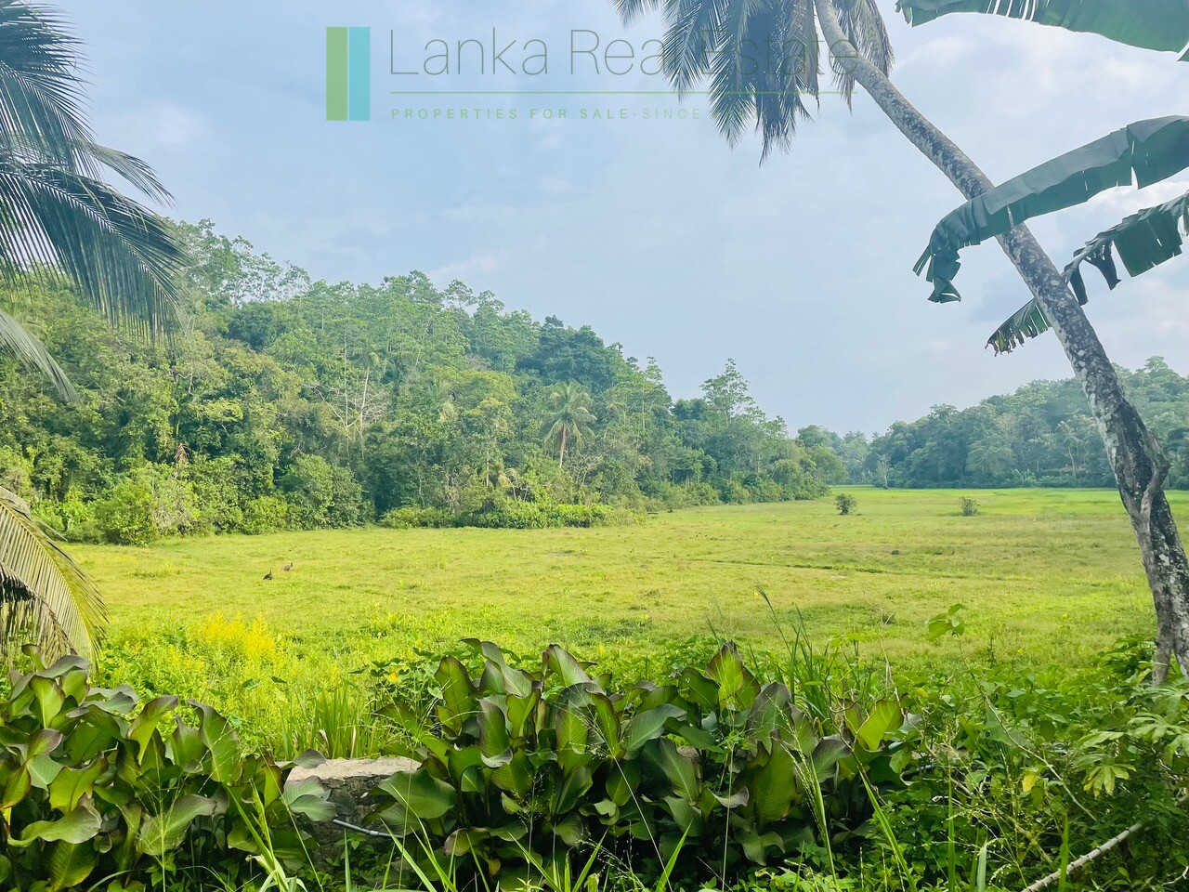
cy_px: 446
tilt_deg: +2.9
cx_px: 594
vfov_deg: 53.1
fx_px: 893
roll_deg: +0.8
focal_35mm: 26
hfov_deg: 67.3
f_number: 1.6
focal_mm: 4.2
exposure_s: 1/3205
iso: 32
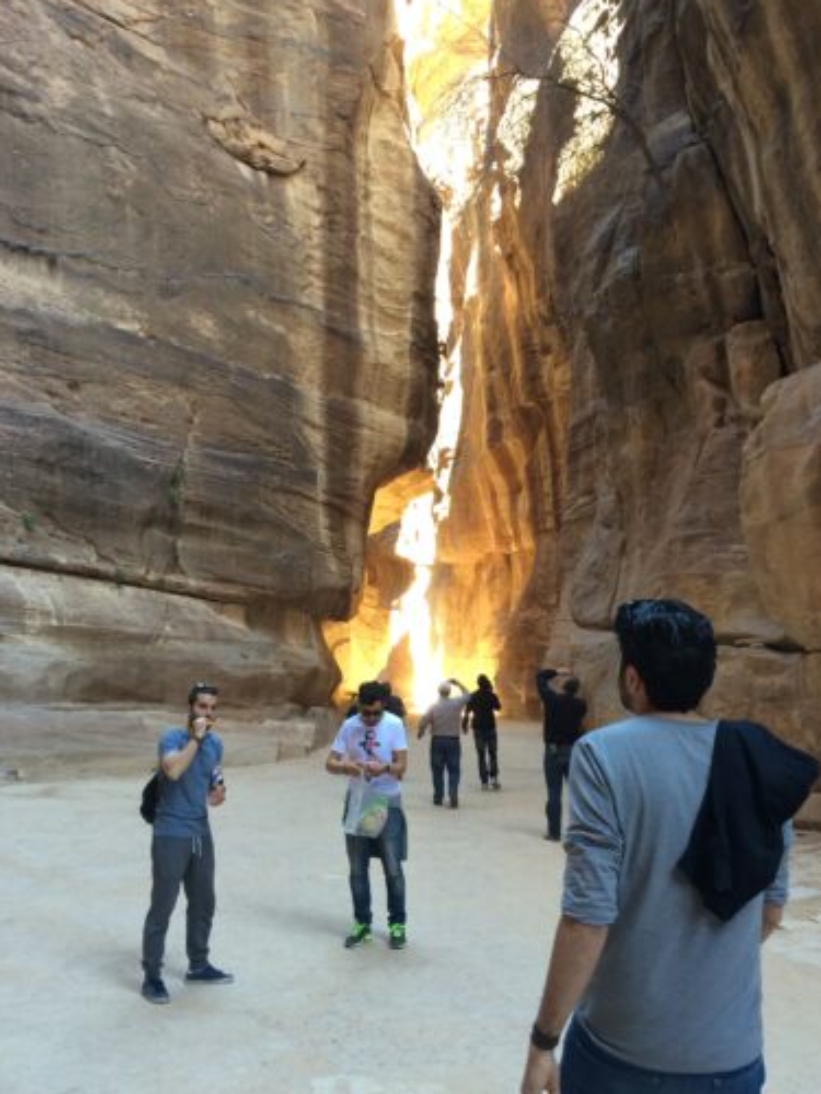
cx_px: 416
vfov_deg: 56.8
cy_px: 561
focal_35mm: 32
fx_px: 1012
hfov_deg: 44.2
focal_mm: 4.12
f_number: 2.2
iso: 40
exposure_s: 1/30
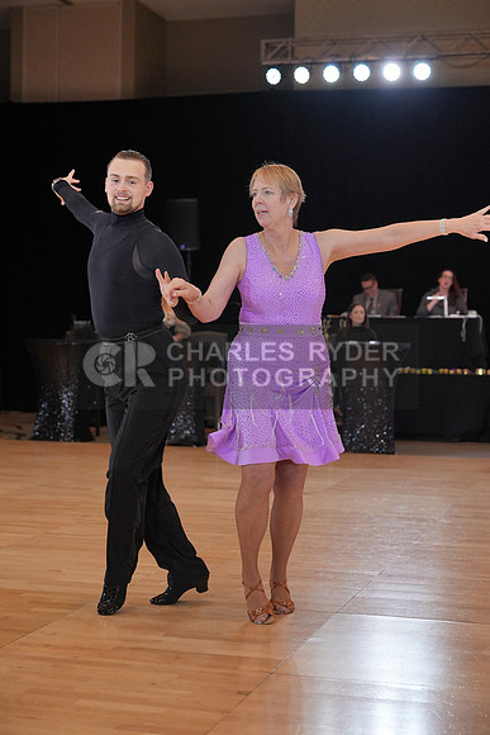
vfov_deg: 31.9
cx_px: 245
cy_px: 368
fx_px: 1285
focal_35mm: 63
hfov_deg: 21.6
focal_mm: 63
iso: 2000
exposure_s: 1/500
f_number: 3.5
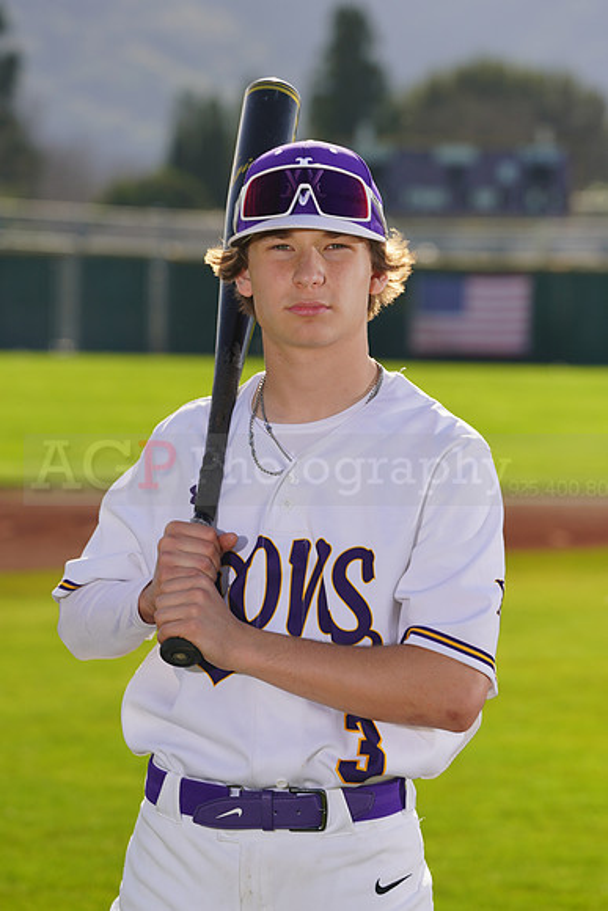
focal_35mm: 224
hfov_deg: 6.1
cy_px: 456
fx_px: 5671
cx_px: 304
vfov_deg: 9.2
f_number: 9
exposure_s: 1/250
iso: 100
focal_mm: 224
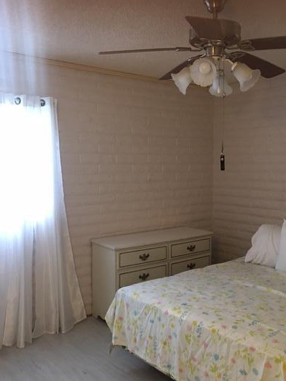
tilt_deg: -3.6
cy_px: 198
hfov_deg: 40.6
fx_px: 385
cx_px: 169
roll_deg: -0.2
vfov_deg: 52.6
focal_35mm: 35
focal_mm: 4.15
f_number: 2.2
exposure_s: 1/15
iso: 100
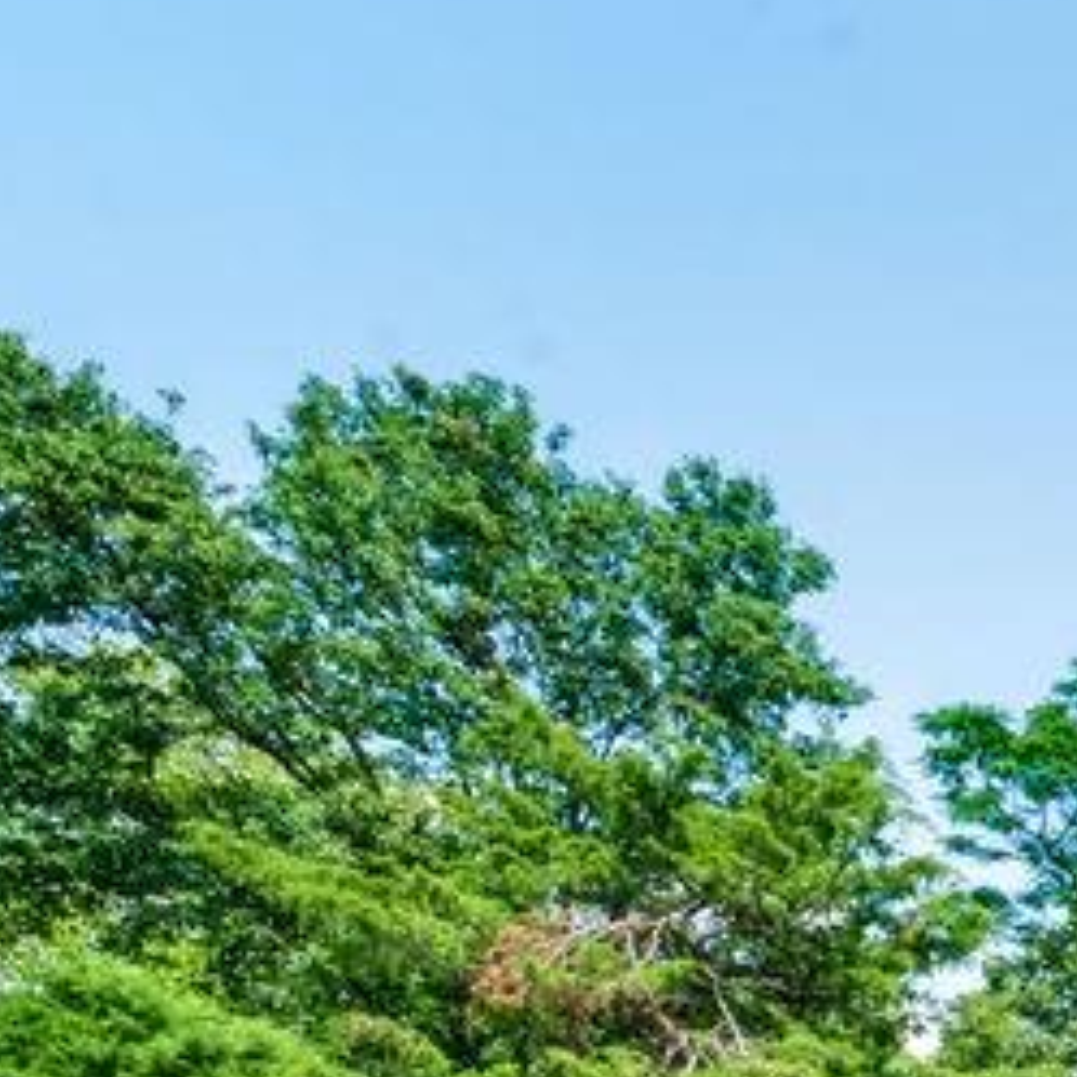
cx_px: 2093
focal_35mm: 49
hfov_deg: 20.0
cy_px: 1406
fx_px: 1725
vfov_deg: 28.4
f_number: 8
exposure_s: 1/160
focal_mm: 14
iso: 640
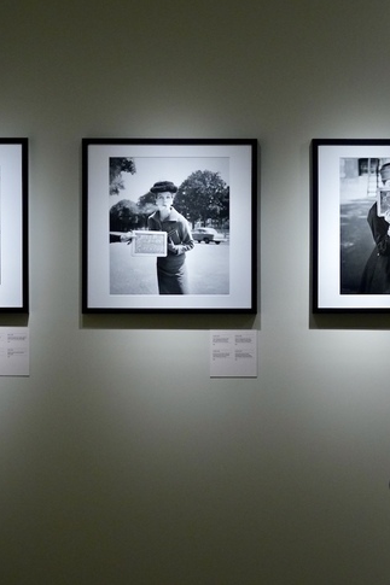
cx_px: 250
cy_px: 292
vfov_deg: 16.7
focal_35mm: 123
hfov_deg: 11.1
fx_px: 2000
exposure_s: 1/80
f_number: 4
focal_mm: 82
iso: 2500
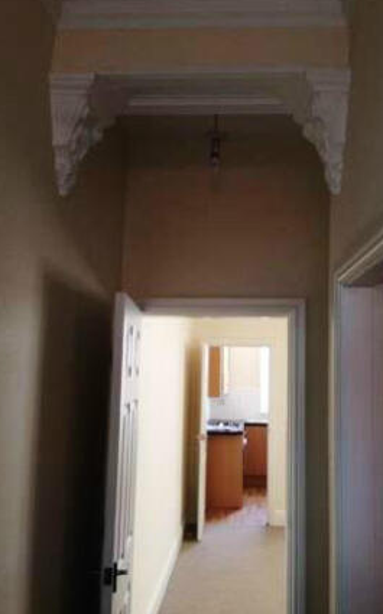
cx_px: 231
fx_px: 602
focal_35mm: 36
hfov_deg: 35.1
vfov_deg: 54.0
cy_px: 306
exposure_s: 1/30
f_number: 2.4
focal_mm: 4.12
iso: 50
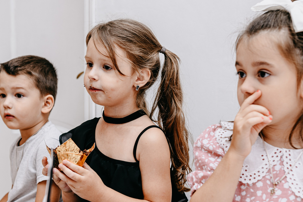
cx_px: 134
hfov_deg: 29.2
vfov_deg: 19.7
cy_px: 123
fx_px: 581
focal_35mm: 69
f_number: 3.5
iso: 160
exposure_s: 1/160
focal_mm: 40
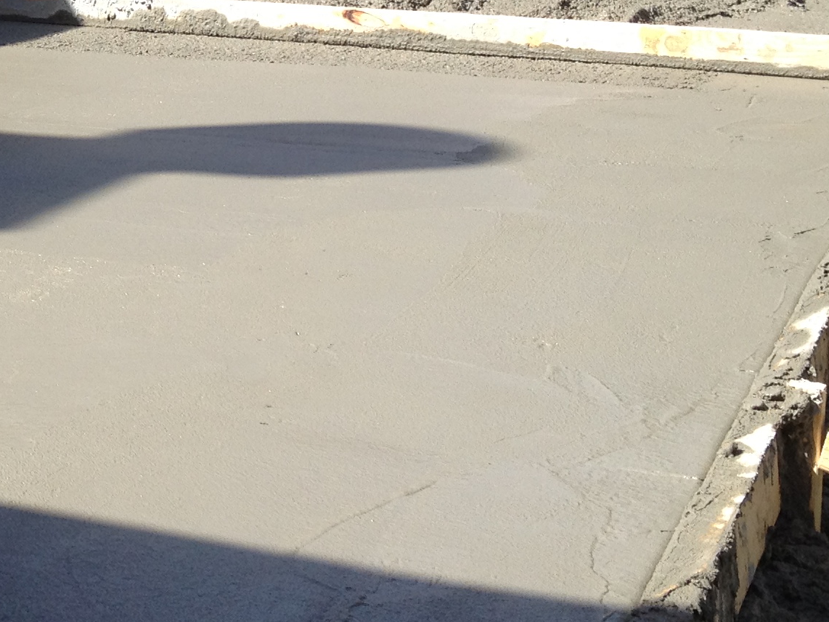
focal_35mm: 100
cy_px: 67
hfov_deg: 18.8
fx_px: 2395
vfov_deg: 14.6
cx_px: -97
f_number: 2.4
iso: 64
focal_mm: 4.28
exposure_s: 1/690
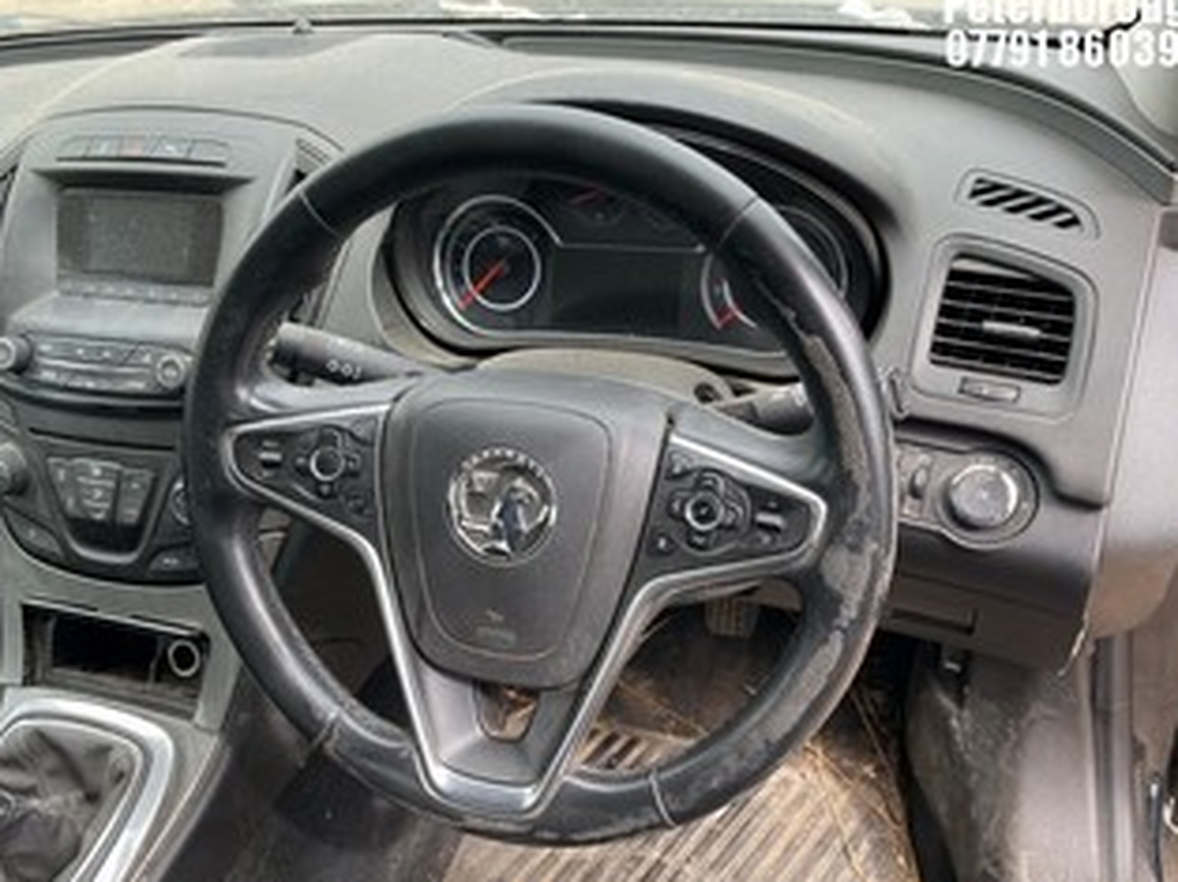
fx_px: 986
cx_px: 559
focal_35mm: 29
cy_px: 469
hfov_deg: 61.7
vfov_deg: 48.1
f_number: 1.6
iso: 32
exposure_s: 1/156
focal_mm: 4.2
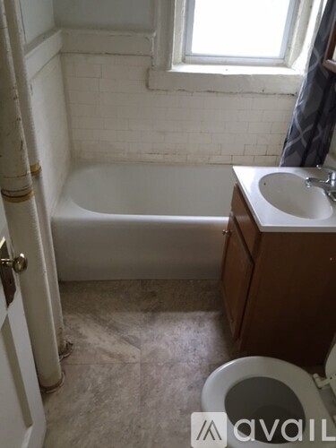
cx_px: 168
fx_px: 375
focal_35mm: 29
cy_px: 224
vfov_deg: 61.7
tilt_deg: -32.5
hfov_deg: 48.2
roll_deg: -4.1
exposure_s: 1/30
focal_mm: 4.15
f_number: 2.2
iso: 80
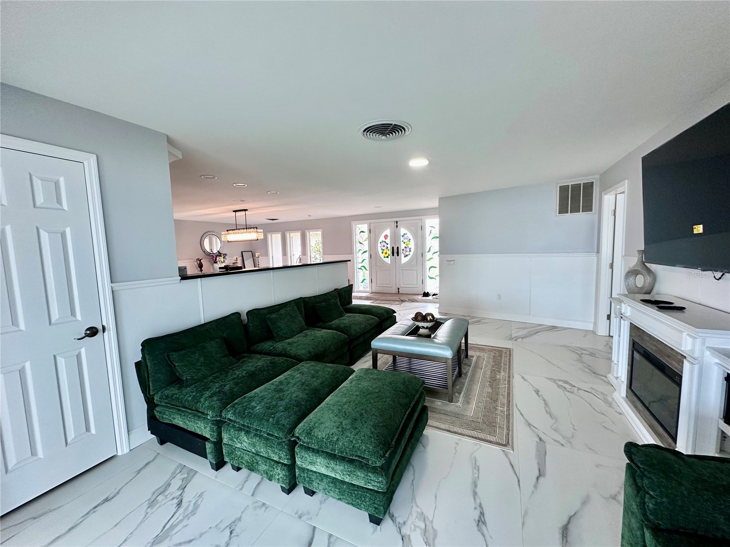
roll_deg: +1.7
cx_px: 365
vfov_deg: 85.7
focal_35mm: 14
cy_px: 274
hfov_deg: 102.1
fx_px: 295
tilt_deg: -5.0
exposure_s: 1/99
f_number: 2.2
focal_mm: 2.22
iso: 160
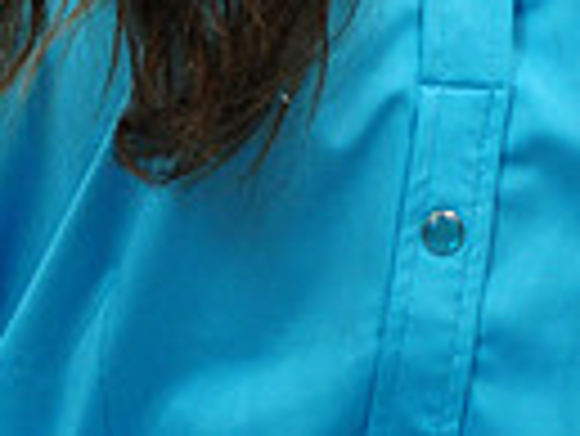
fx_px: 8905
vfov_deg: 2.8
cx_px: 452
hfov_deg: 3.7
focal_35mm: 531
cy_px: -859
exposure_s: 1/125
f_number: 4
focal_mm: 82
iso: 640
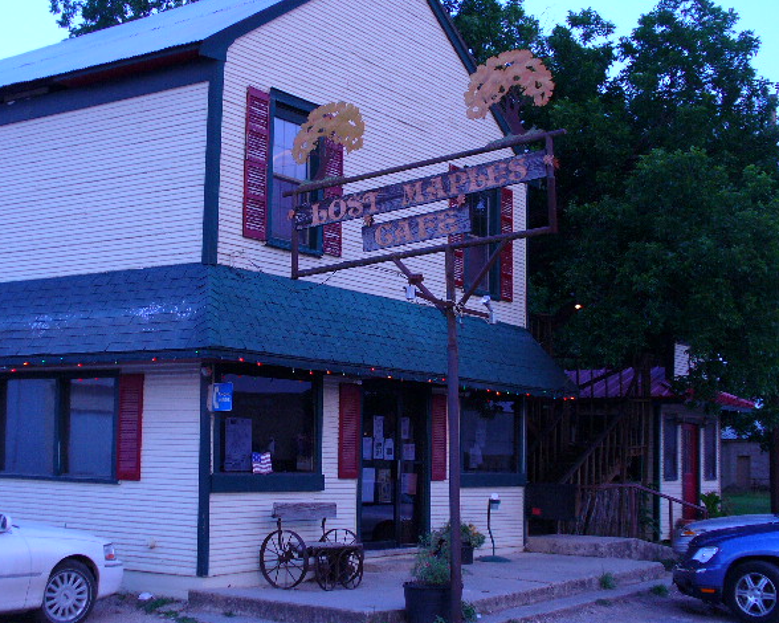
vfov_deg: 29.7
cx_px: 384
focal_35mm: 51
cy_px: 314
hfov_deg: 36.7
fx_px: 1175
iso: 100
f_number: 3
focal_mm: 7.9
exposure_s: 1/125
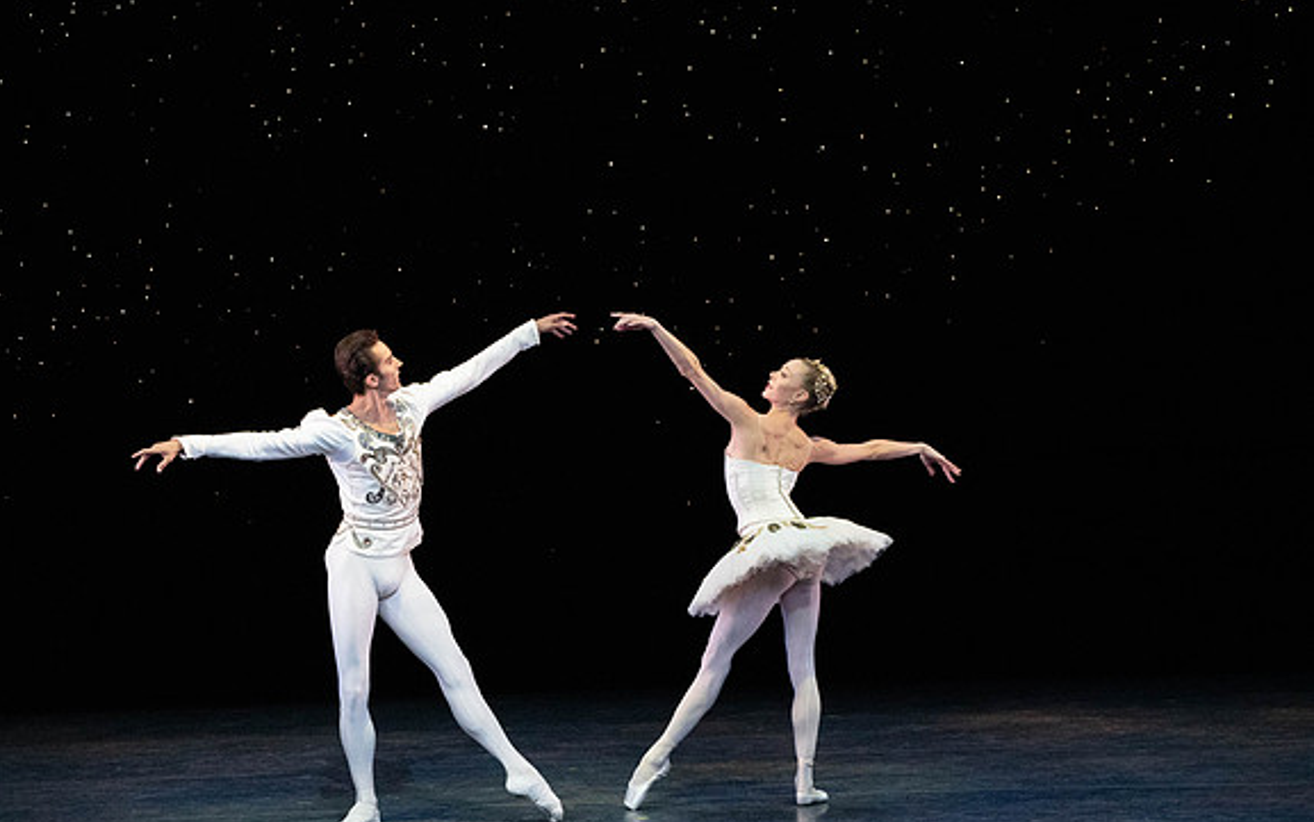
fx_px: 10567
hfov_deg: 7.1
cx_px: 656
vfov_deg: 4.5
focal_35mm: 295
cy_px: 438
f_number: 11
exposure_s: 1/400
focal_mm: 288
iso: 20000
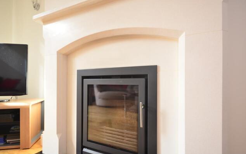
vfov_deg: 58.3
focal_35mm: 21
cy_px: 82
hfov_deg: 83.6
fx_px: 138
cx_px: 121
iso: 640
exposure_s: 1/25
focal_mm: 13
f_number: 6.3
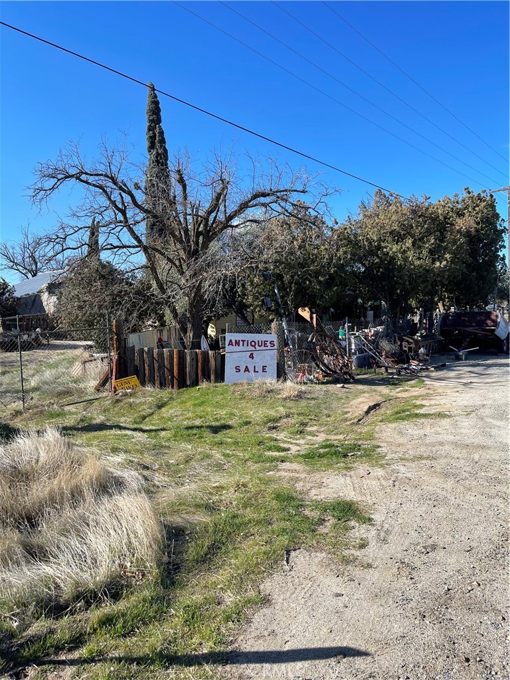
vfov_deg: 67.3
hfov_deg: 53.1
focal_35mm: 26
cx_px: 255
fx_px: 511
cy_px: 340
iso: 32
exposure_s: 1/2387
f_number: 1.6
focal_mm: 5.1
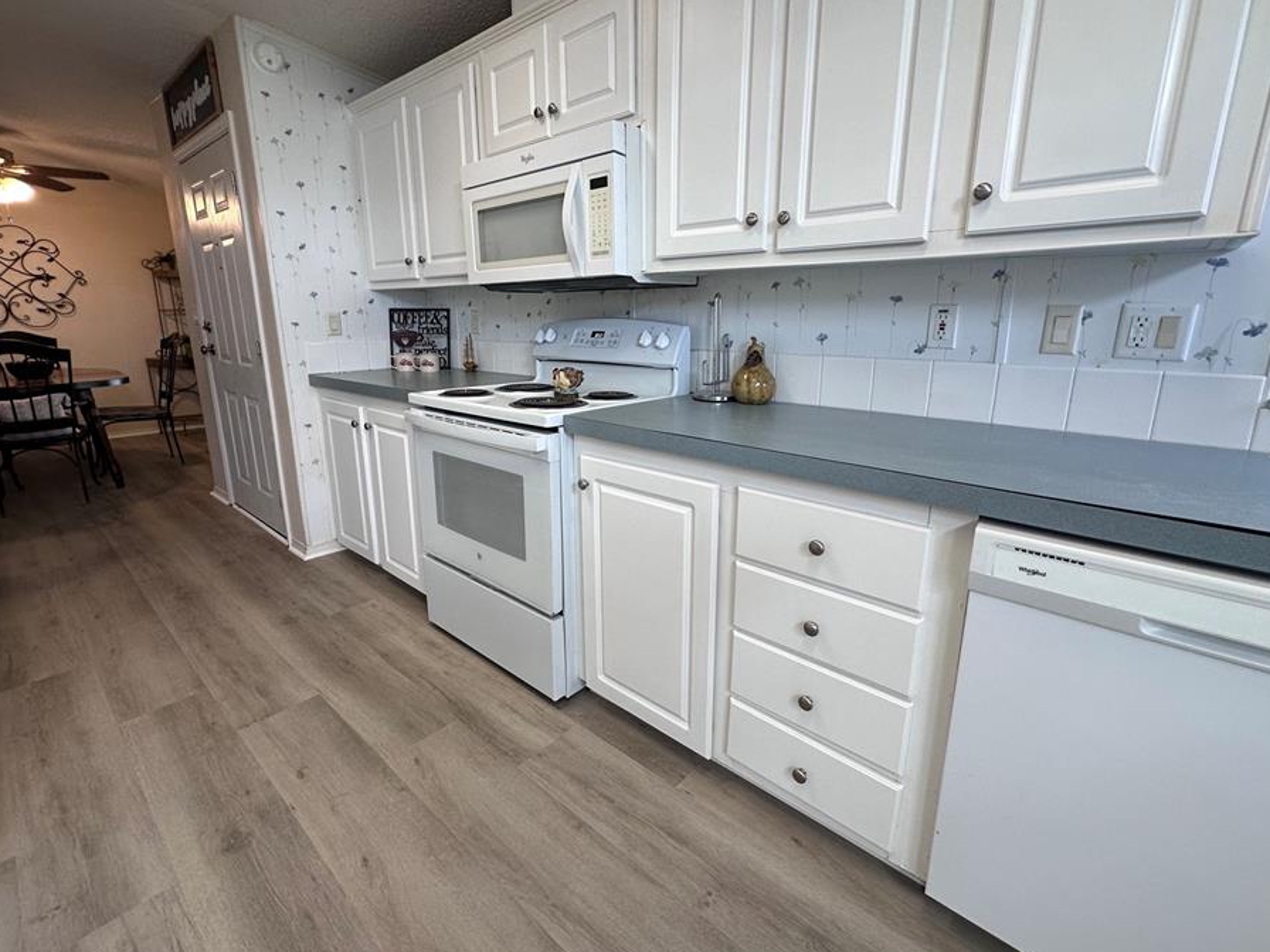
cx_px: 628
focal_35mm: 16
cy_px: 450
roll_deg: +0.6
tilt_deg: -13.8
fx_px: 587
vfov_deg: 78.0
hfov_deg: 94.5
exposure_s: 1/120
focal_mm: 2.22
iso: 160
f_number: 2.2
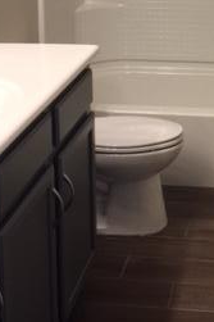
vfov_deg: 24.6
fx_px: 687
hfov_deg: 17.5
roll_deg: +1.1
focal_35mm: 77
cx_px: 188
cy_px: -31
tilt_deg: -6.6
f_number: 2.2
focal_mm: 4.15
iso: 32
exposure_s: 1/30
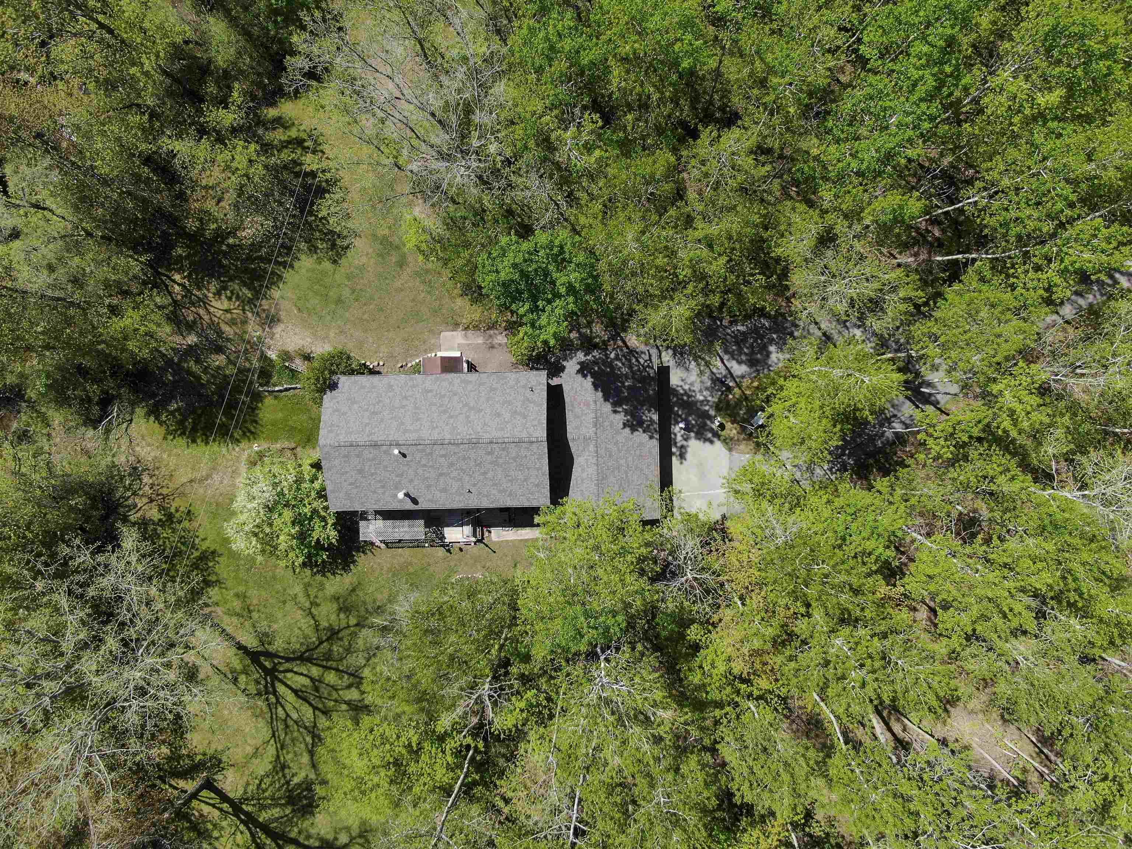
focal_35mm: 24
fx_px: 785
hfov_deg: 71.6
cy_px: 424
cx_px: 566
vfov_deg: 56.8
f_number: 2.8
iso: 200
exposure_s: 1/2000
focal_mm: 4.39
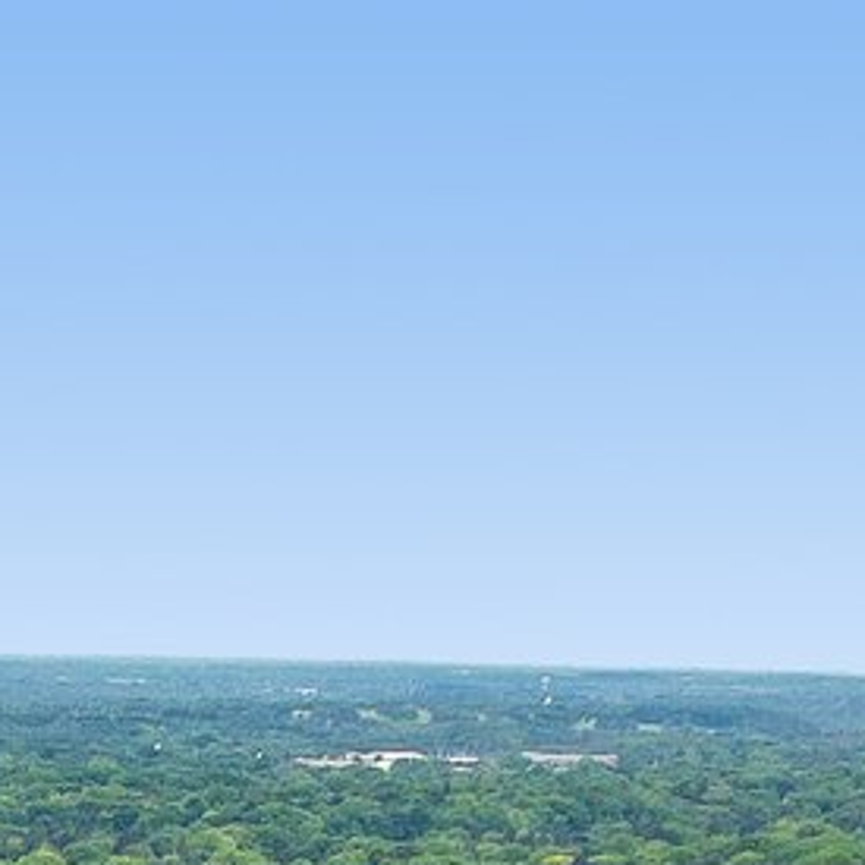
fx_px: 3930
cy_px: 1895
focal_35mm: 139
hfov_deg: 11.6
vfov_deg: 11.1
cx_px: -730
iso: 100
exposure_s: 1/1000
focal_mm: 8.4
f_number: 2.8
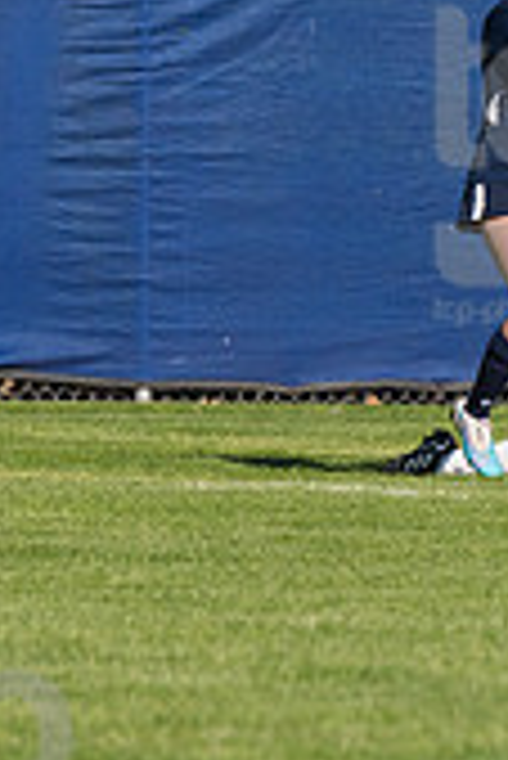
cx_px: 571
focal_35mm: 1027
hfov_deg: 1.3
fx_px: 21692
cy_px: 166
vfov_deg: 2.0
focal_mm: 200
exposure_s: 1/1600
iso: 250
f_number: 5.6
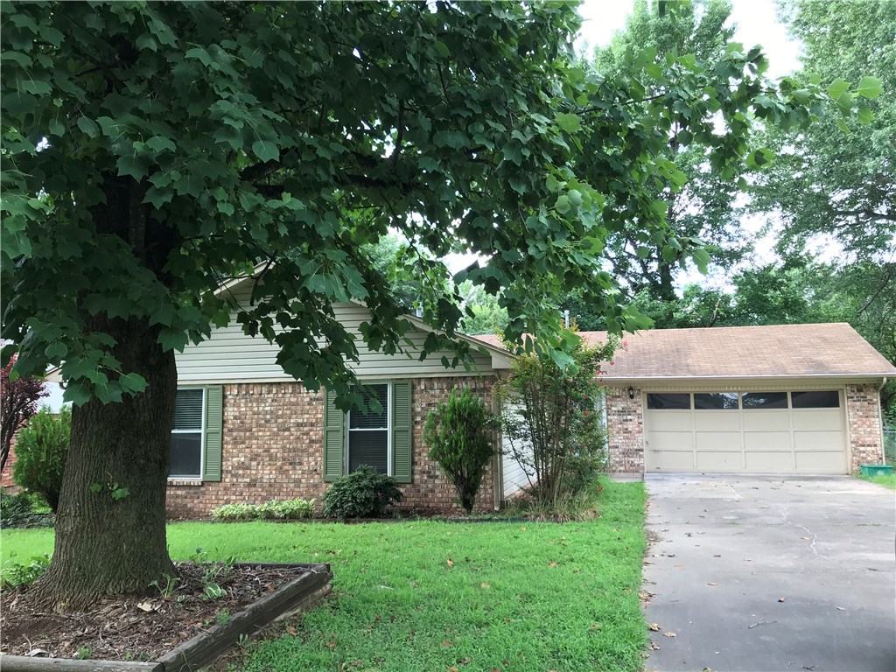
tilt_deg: +6.1
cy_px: 336
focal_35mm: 28
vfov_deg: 49.7
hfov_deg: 63.4
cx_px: 448
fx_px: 725
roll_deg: +0.3
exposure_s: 1/120
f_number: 1.8
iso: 25
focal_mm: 3.99
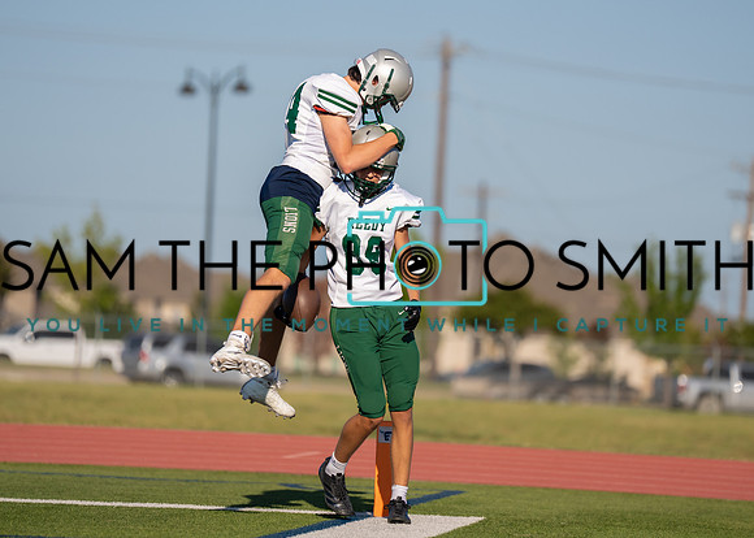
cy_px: 250
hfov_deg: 8.2
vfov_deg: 5.8
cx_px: 404
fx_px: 5281
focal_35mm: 247
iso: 250
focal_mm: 200
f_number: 2.8
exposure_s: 1/6400
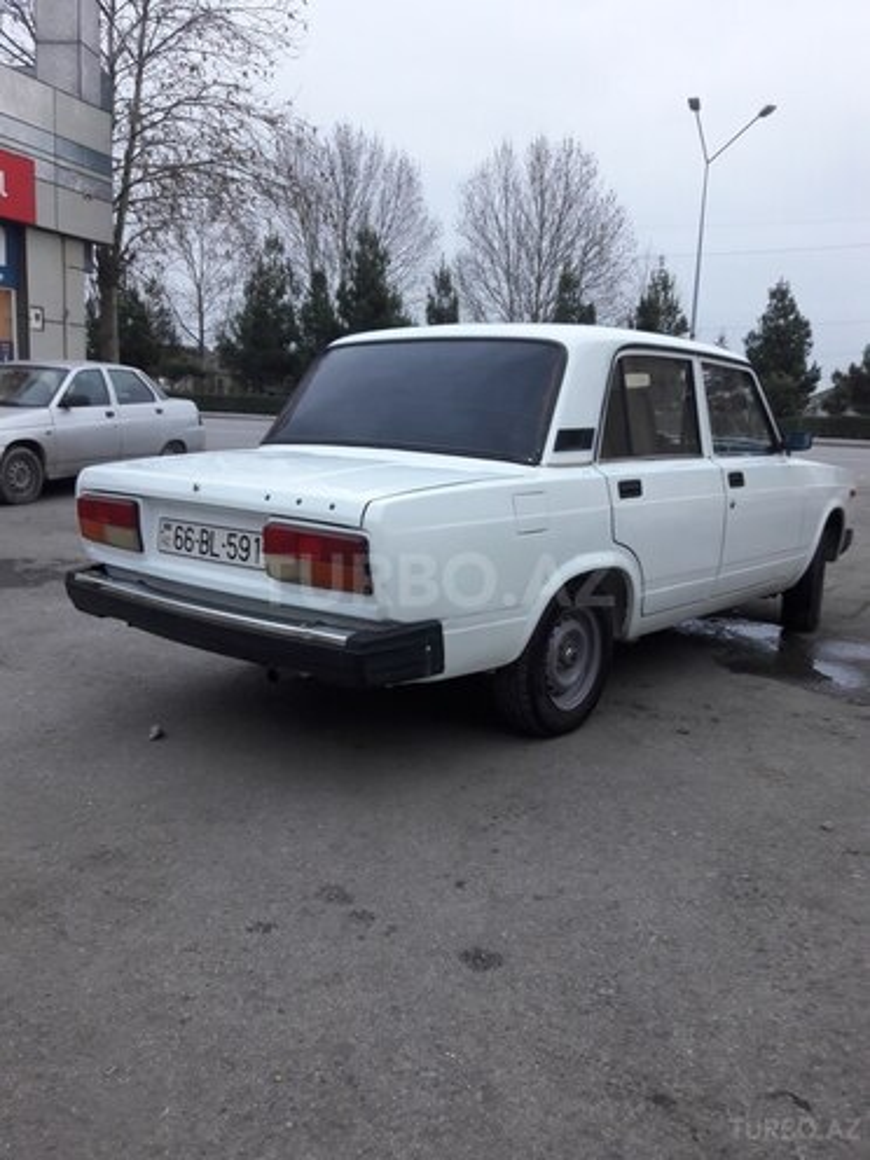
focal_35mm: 28
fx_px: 938
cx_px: 435
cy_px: 580
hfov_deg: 49.7
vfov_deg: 63.4
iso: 80
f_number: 1.9
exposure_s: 1/33
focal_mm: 3.7
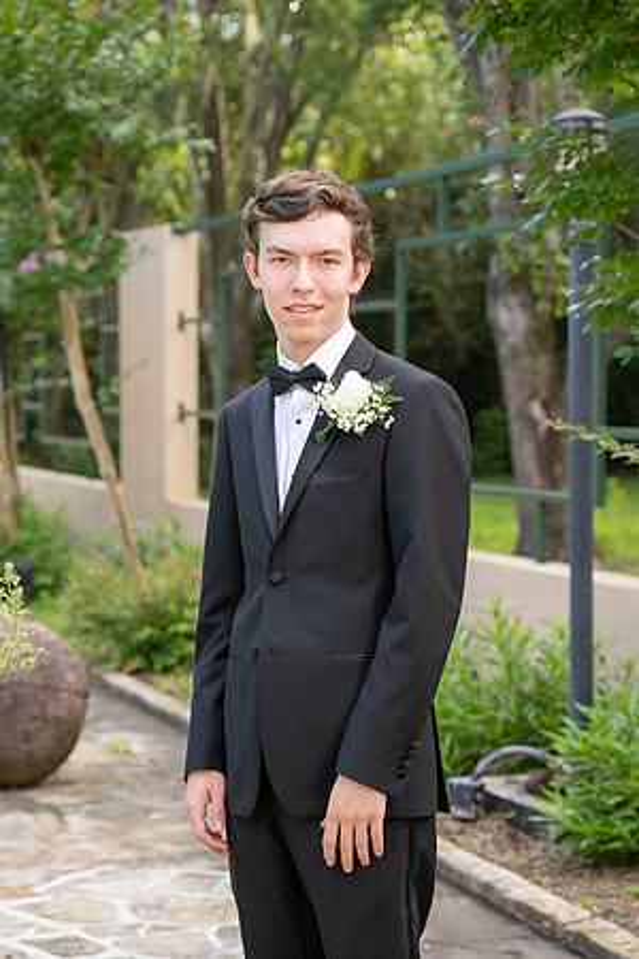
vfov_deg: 24.2
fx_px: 2236
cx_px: 320
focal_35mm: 84
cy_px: 480
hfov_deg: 16.3
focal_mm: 84
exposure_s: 1/200
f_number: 5
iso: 500
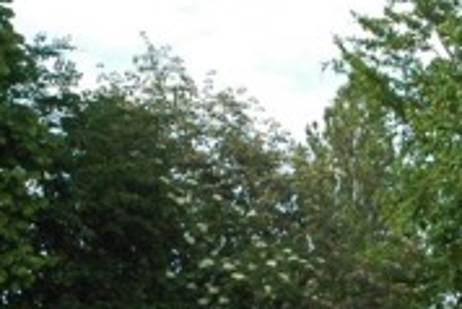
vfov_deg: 6.8
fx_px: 2508
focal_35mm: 195
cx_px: 441
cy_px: 592
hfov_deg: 10.5
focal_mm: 29
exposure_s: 1/250
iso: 400
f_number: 8
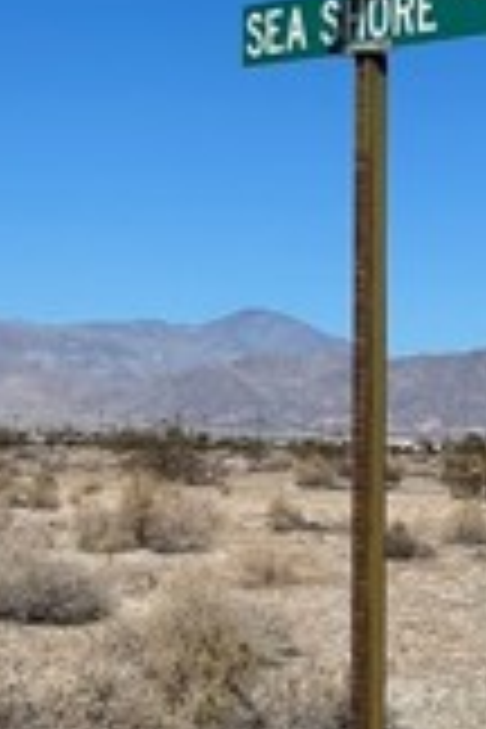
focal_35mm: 107
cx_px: 310
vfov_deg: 19.1
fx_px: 2167
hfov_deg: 12.8
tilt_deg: +4.3
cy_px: 297
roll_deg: -1.1
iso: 50
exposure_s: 1/8000
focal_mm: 5.7
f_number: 1.5
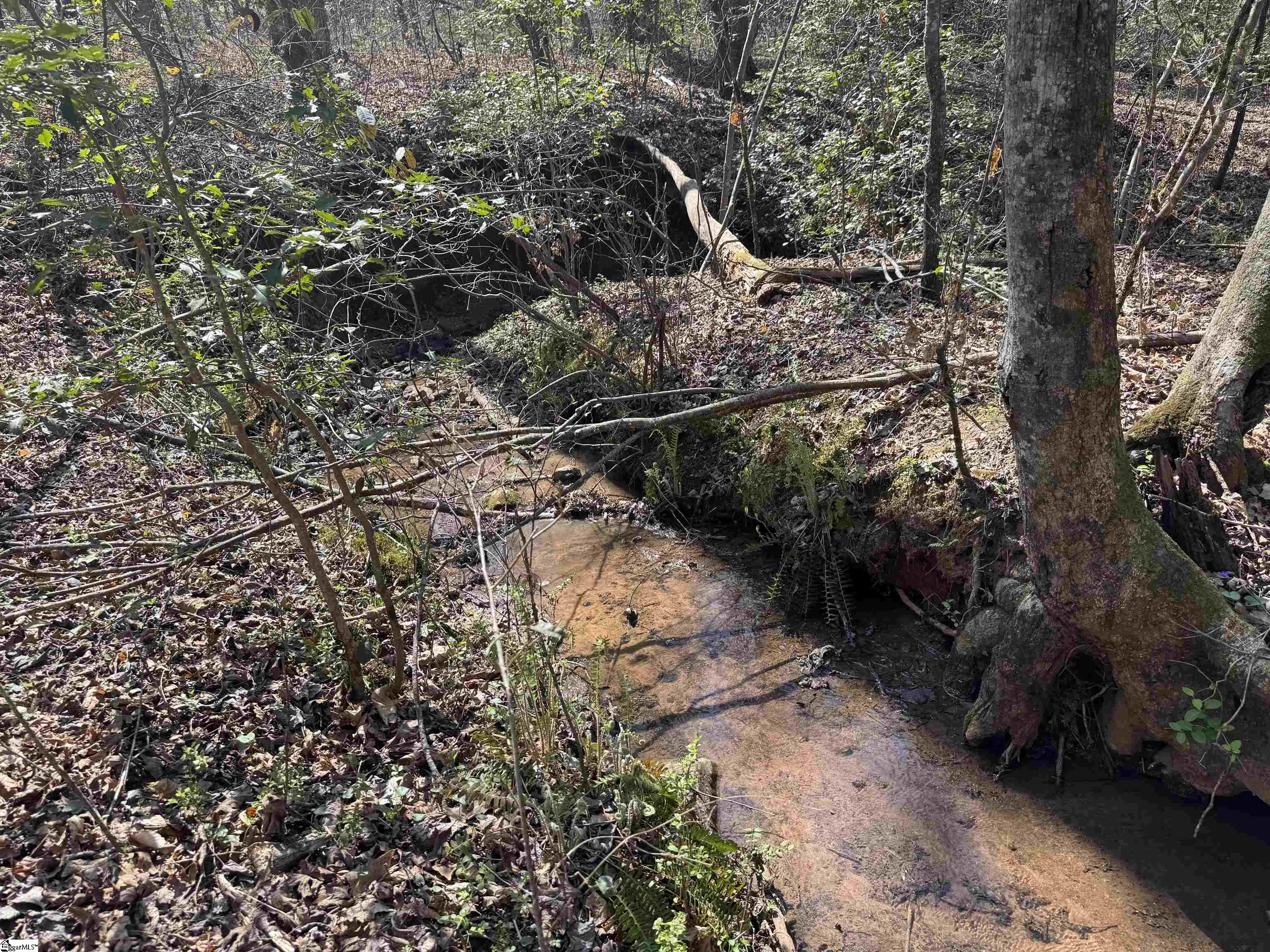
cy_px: 476
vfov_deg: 56.8
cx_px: 635
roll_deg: +6.0
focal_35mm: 24
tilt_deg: -22.9
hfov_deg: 71.6
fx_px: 881
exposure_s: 1/822
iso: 80
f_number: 1.78
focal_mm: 6.76
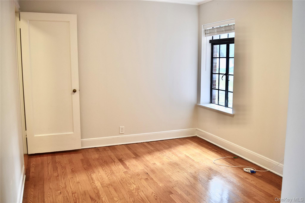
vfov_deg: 40.0
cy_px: 102
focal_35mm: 33
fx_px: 280
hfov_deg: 57.2
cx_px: 152
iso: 400
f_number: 5
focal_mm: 22
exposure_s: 1/100
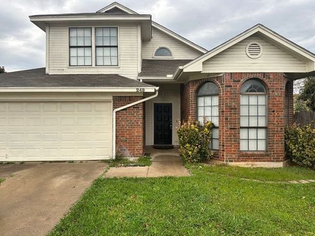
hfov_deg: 71.6
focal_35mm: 24
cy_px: 118
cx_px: 158
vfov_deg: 56.8
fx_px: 218
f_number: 1.78
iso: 80
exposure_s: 1/630
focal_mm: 6.86
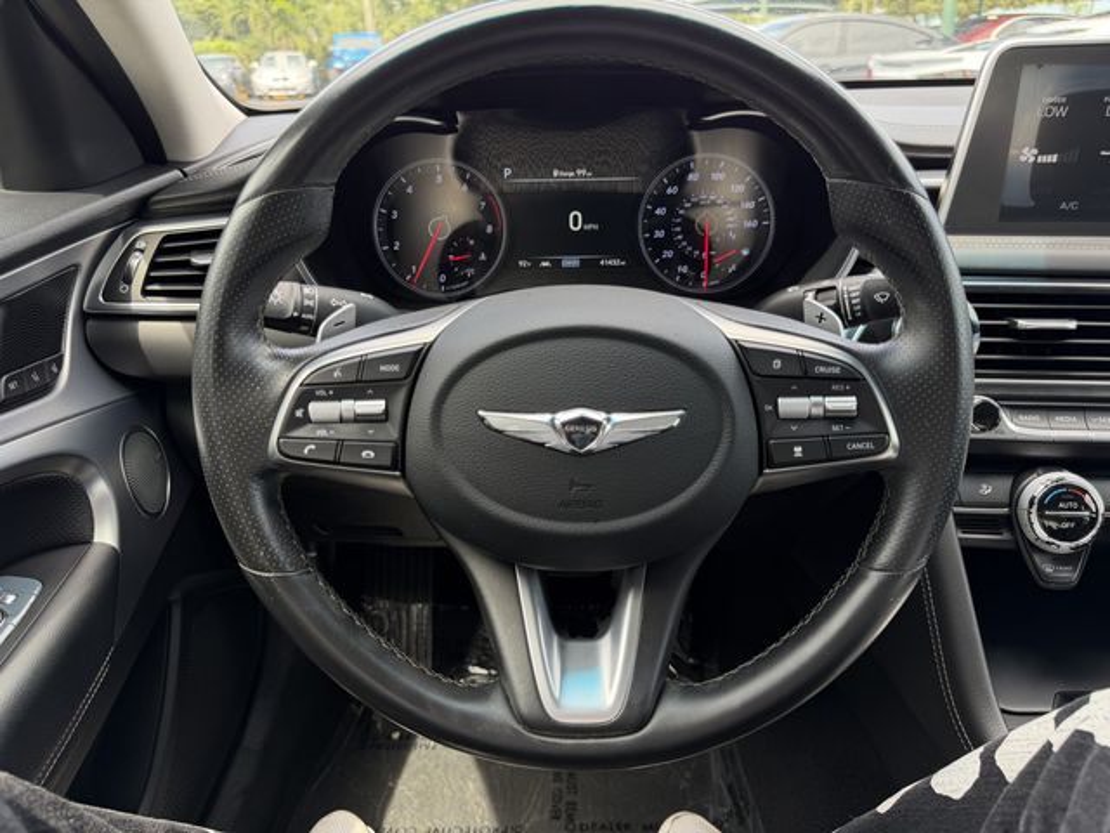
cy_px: 416
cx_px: 555
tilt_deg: -24.2
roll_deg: +2.3
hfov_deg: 71.6
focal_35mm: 24
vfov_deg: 56.8
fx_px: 770
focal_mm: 6.76
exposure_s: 1/173
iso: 80
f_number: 1.78
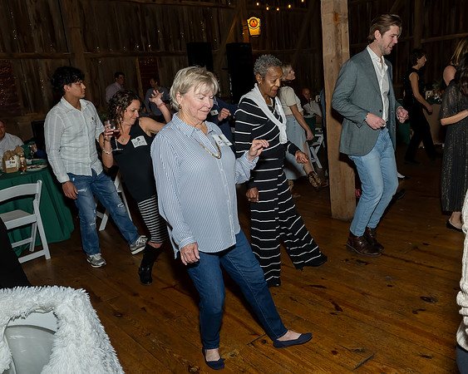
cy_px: 191
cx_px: 263
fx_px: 412
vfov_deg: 48.8
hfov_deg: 59.0
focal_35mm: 30
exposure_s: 1/250
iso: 640
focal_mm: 17
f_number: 8
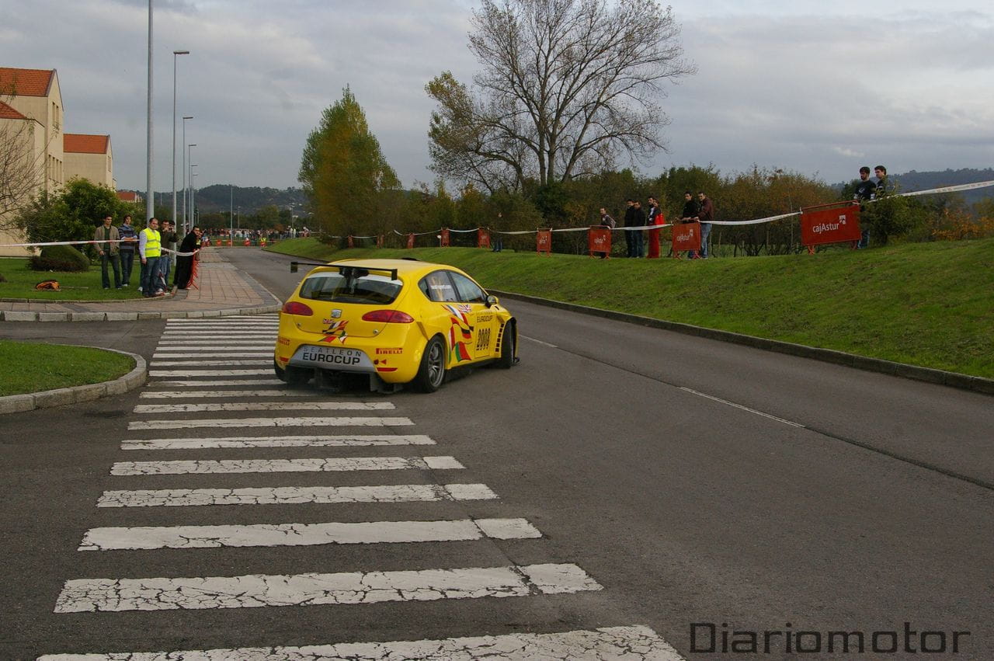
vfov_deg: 31.8
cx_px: 497
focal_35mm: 42
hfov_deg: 46.4
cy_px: 330
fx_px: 1159
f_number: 9.5
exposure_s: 1/750
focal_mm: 28
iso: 800
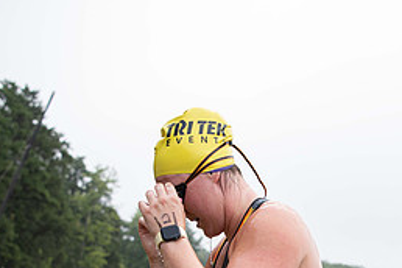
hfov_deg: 31.5
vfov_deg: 20.8
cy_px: 272
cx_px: 285
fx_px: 703
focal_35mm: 63
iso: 320
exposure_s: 1/800
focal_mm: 28
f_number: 3.2
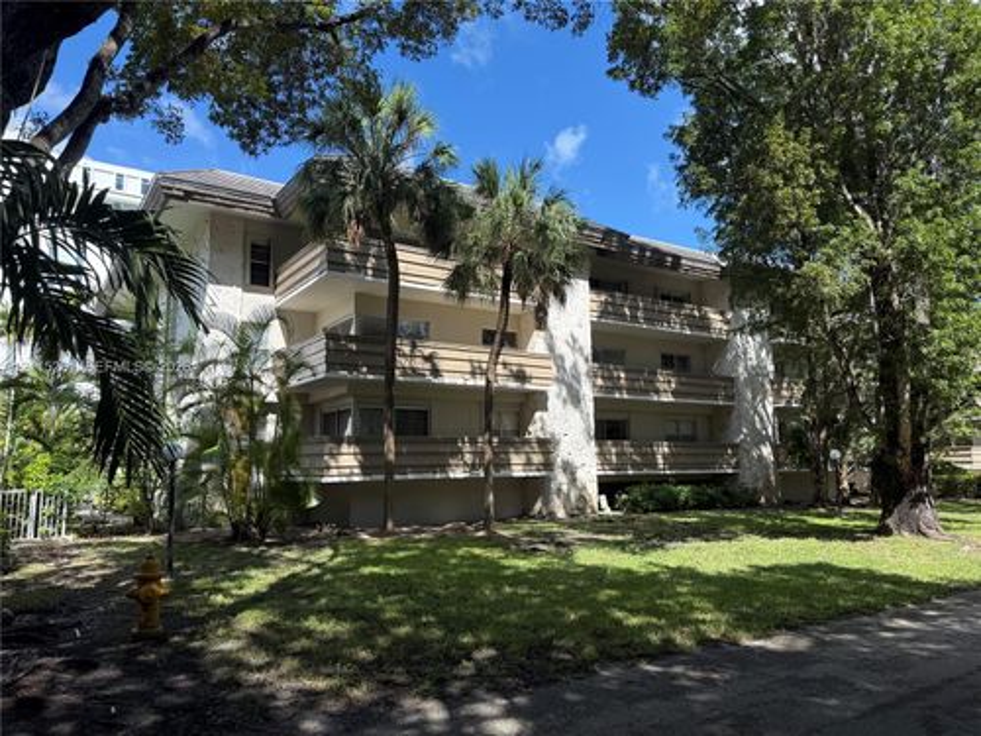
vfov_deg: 56.8
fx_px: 680
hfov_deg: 71.6
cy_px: 368
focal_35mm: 24
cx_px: 490
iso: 100
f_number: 1.78
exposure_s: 1/1901
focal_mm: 6.76
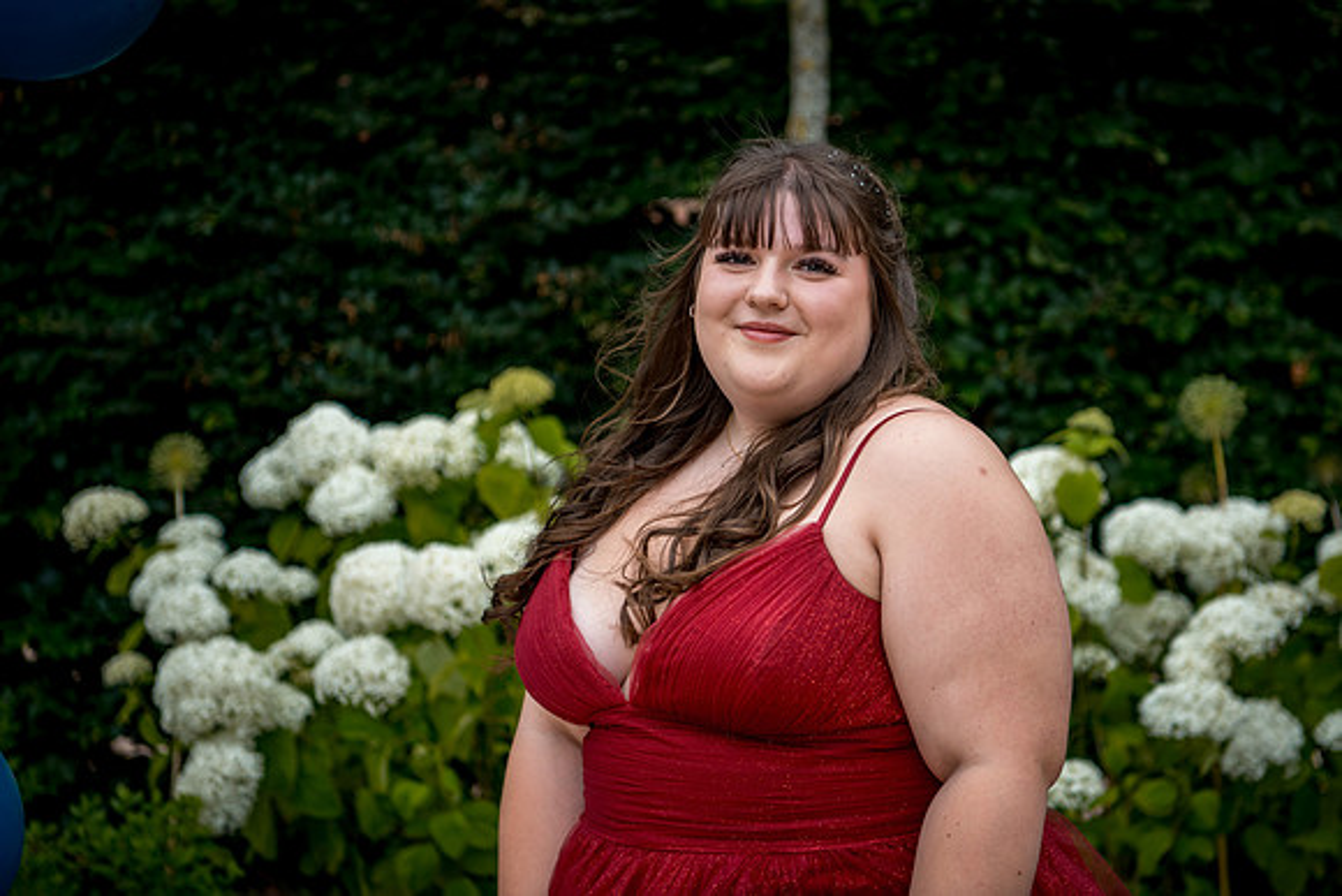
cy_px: 359
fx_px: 2789
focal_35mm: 75
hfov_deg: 27.0
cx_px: 761
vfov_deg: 18.2
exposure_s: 1/250
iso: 320
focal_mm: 62
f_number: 3.5
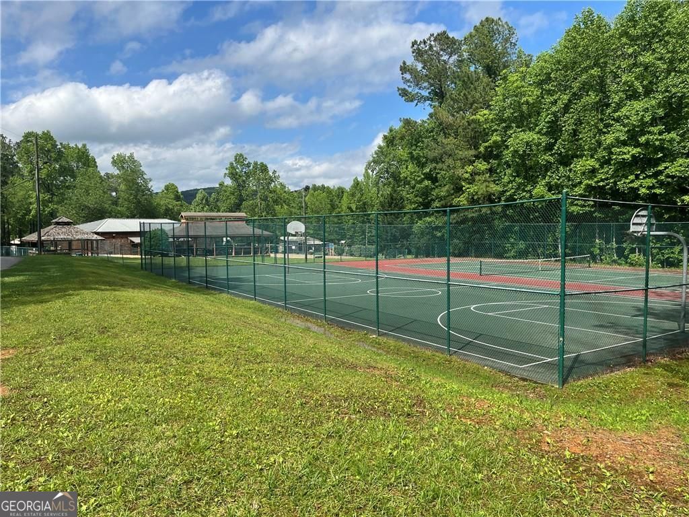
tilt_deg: -4.7
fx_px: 518
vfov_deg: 53.1
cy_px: 258
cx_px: 344
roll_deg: +0.5
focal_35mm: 26
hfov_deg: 67.3
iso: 50
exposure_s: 1/3049
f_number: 1.6
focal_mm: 5.1
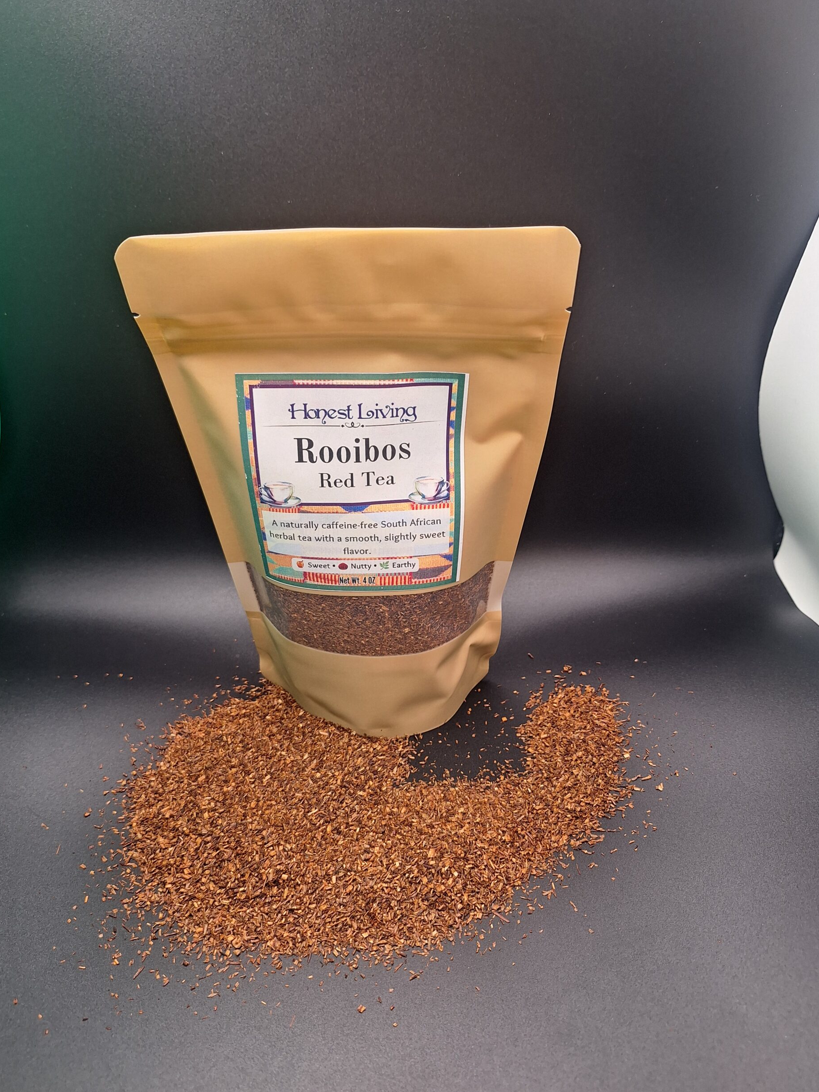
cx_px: 397
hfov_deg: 56.8
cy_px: 554
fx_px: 757
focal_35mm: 24
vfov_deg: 71.6
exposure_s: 1/40
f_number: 1.8
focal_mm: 5.54
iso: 80
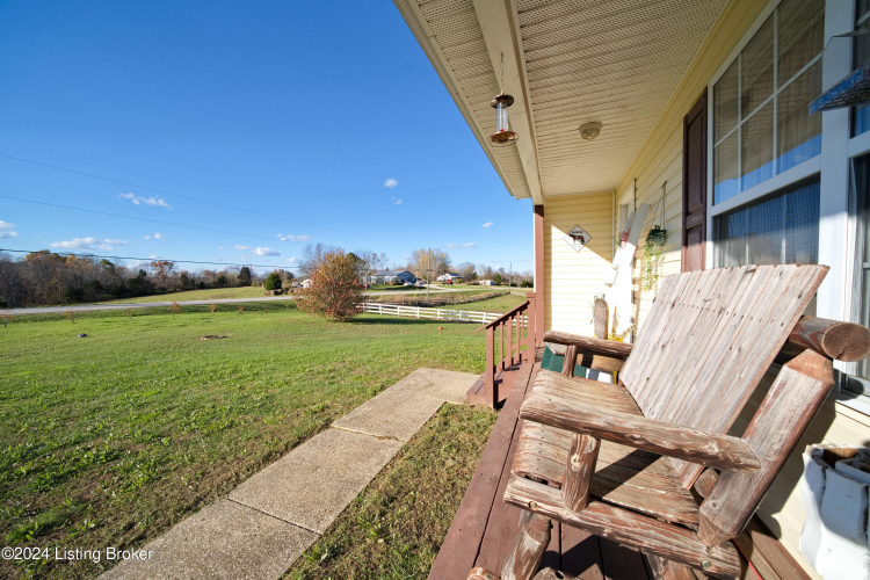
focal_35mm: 12
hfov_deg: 112.6
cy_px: 290
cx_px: 435
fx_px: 290
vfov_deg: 90.0
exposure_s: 1/1000
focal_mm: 12
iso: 400
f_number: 7.1
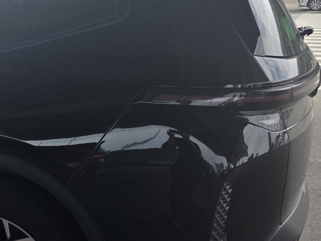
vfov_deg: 23.2
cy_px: 94
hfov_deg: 26.2
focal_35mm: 63
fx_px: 584
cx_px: -96
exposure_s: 1/4237
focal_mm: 6.3
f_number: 1.7
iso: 80
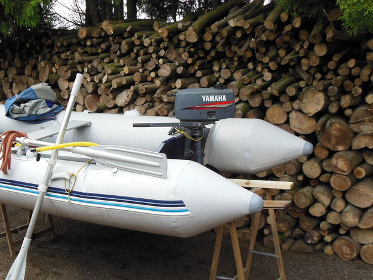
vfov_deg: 35.8
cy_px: 170
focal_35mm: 40
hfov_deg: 46.0
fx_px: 431
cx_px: 124
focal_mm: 4.5
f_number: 3.2
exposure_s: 1/320
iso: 125
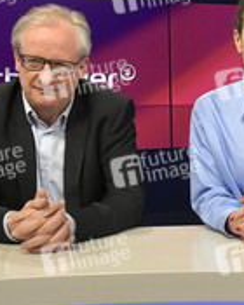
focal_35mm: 75
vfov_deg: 25.3
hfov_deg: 19.4
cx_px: 283
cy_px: 124
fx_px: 677
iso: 2000
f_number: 7.1
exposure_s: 1/200
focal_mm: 31
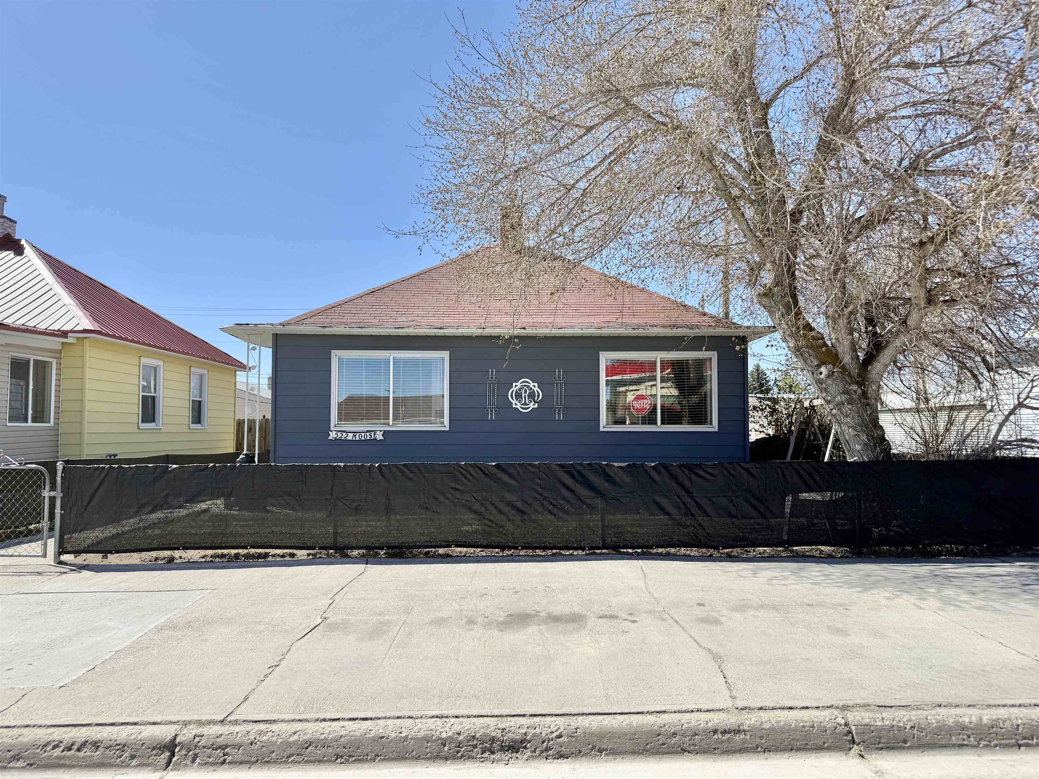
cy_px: 390
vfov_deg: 56.8
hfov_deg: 71.6
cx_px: 520
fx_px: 720
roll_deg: +0.0
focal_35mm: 24
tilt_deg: +2.7
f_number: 1.78
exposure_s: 1/4673
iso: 80
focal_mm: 6.76
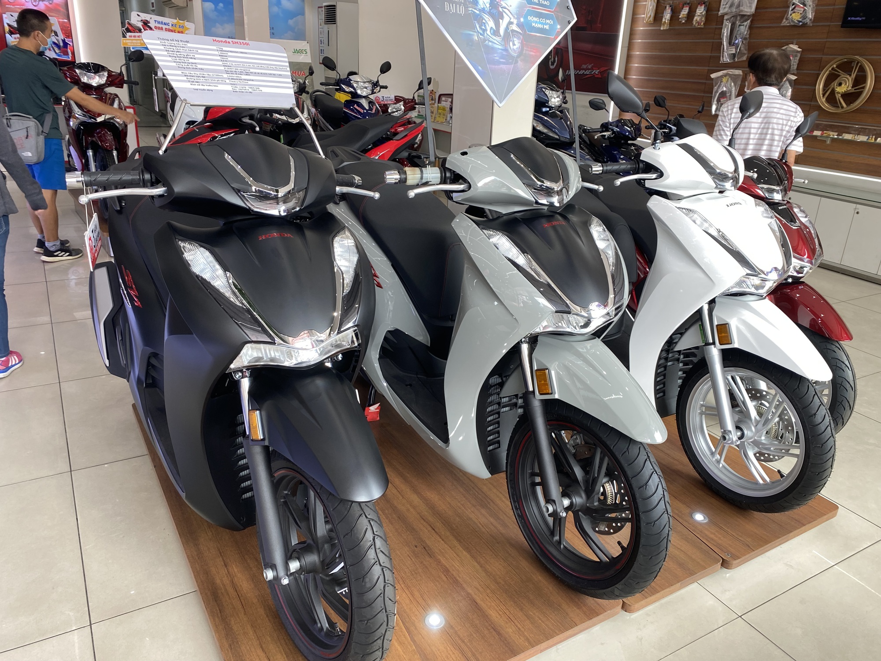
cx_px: 440
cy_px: 330
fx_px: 662
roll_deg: -3.8
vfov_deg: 53.1
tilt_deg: -20.6
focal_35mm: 26
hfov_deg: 67.3
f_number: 1.8
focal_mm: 4.25
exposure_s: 1/100
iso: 50
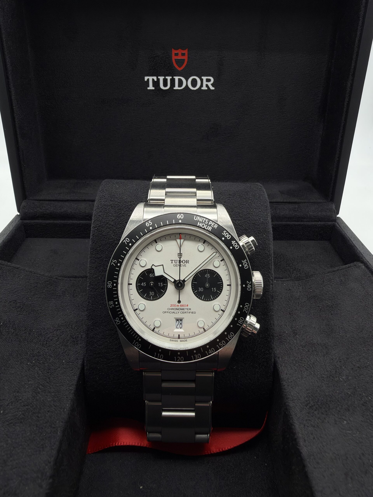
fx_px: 359
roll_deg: -1.1
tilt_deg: -24.9
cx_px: 186
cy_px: 248
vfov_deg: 69.4
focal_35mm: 25
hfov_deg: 54.9
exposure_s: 1/233
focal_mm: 2.22
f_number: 2.2
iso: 40
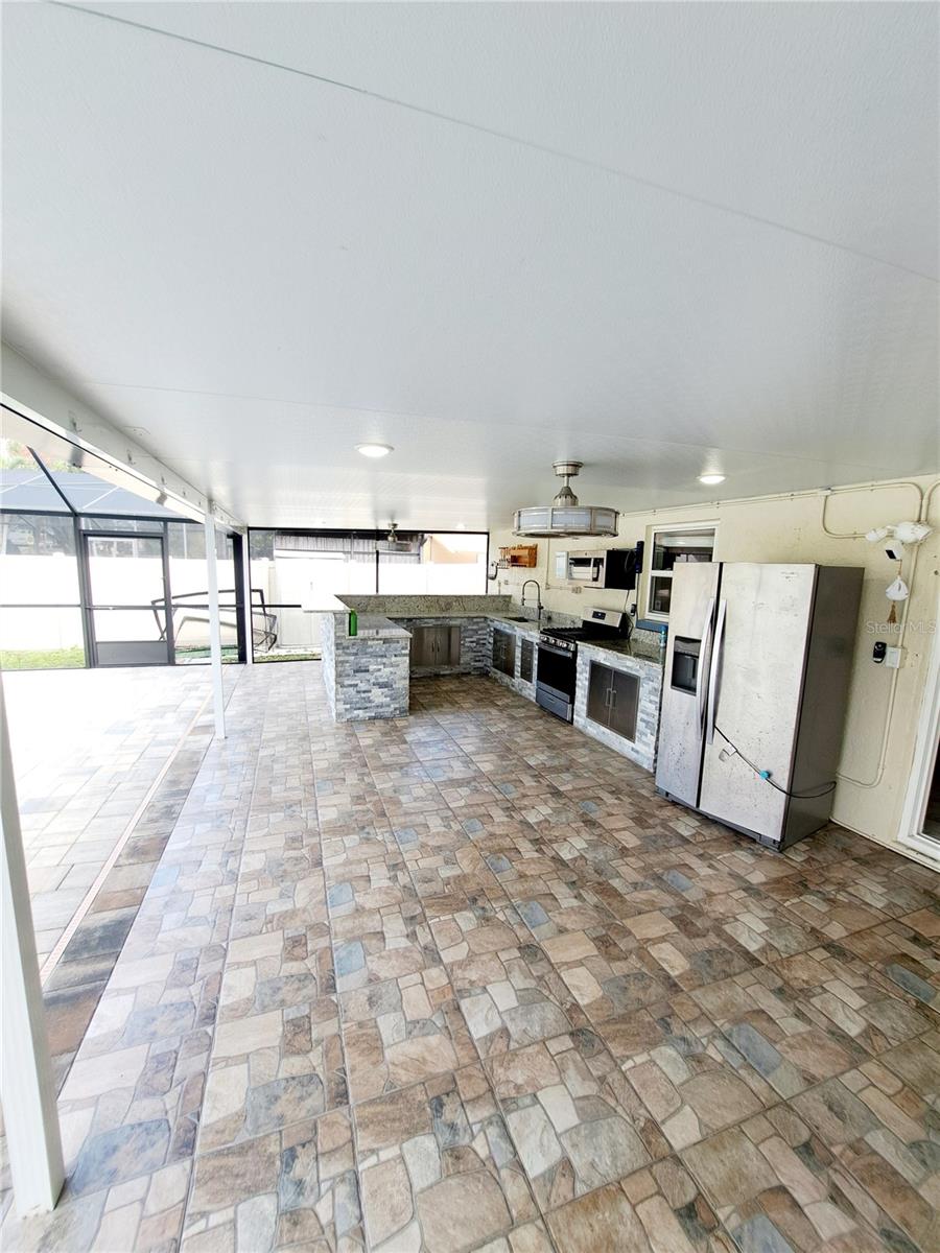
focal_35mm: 13
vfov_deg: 106.2
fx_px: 471
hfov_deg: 89.9
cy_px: 626
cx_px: 470
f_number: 2.2
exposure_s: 1/50
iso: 50
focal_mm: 1.74
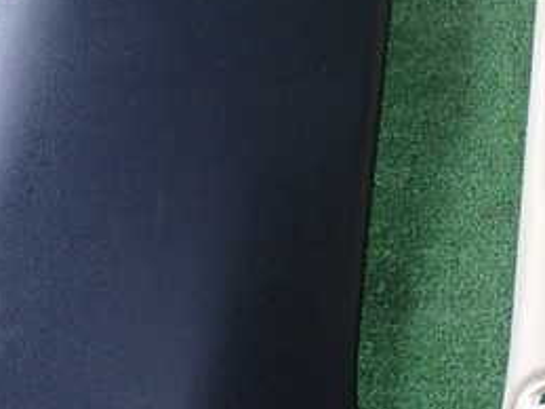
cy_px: 23
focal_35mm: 116
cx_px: 587
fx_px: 1825
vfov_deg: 12.6
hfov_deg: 16.5
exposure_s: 1/50
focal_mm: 9.01
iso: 200
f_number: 3.2
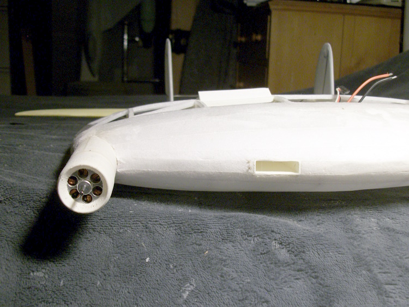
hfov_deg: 56.8
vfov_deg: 44.2
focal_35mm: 32
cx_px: 204
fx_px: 378
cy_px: 154
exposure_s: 1/60
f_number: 2.9
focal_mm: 5.7
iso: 113
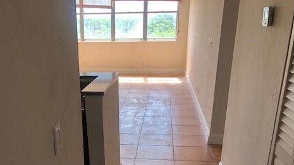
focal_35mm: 42
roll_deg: +1.9
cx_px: 107
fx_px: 327
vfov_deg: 27.2
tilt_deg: -21.2
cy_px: 151
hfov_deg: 47.8
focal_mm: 3.99
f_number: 1.8
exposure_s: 1/120
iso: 40
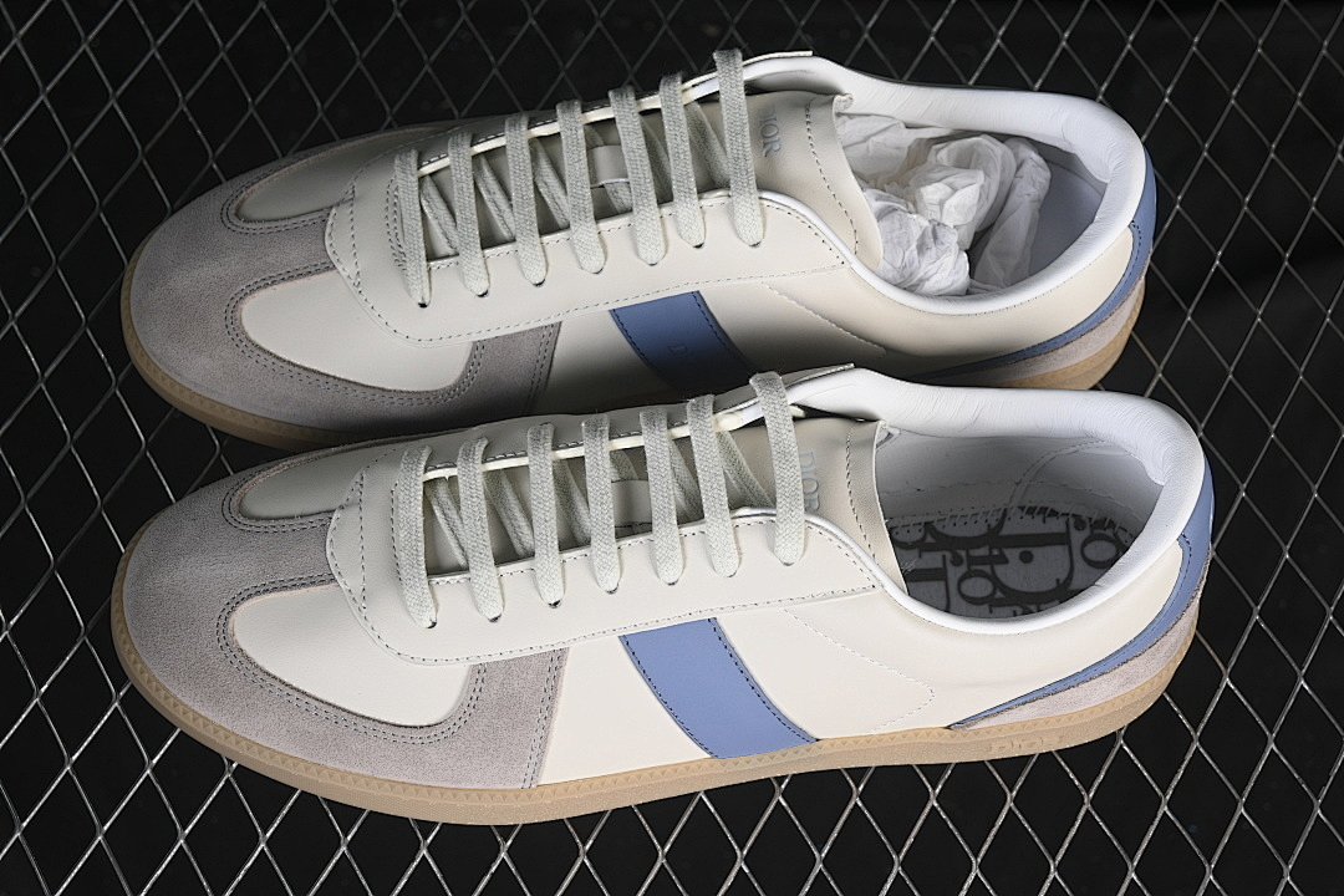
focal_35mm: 75
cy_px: 448
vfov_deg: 18.2
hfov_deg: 27.0
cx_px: 672
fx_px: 2800
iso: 160
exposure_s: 1/60
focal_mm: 50
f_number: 7.1
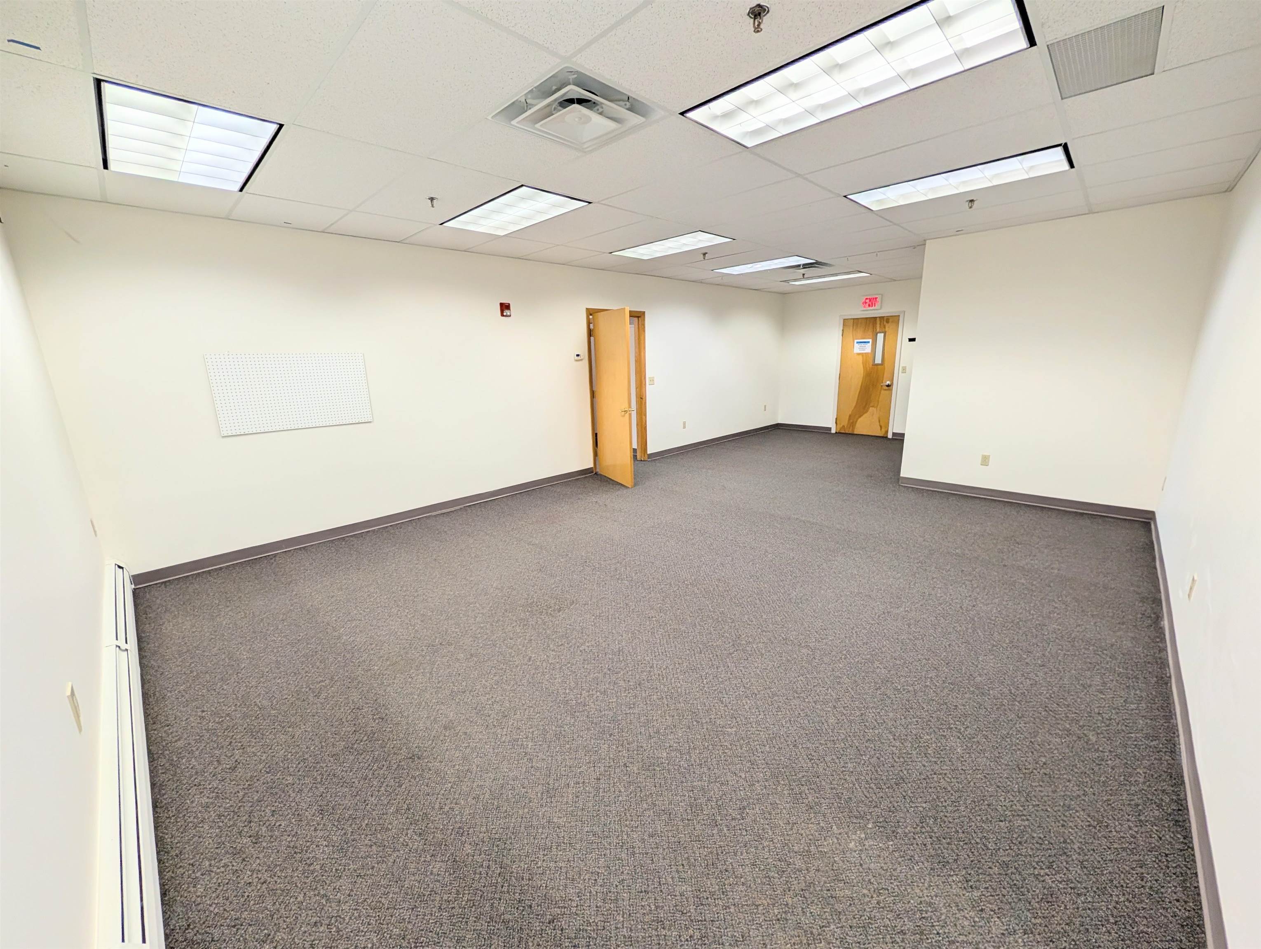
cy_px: 474
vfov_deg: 94.6
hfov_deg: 110.5
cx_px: 630
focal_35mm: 12
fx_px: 438
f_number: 1.7
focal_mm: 2.02
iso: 53
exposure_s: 1/134
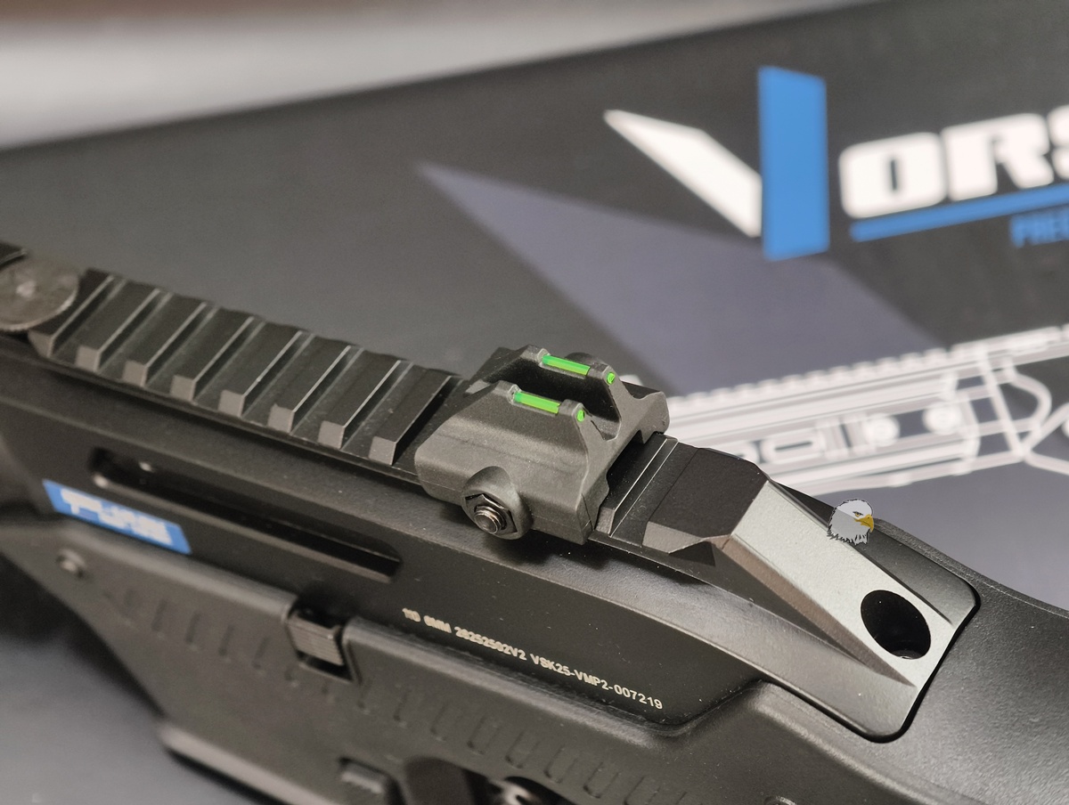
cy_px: 402
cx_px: 534
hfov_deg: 23.0
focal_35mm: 85
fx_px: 2629
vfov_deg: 17.4
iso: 889
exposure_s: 1/10
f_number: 2.67
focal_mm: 22.48
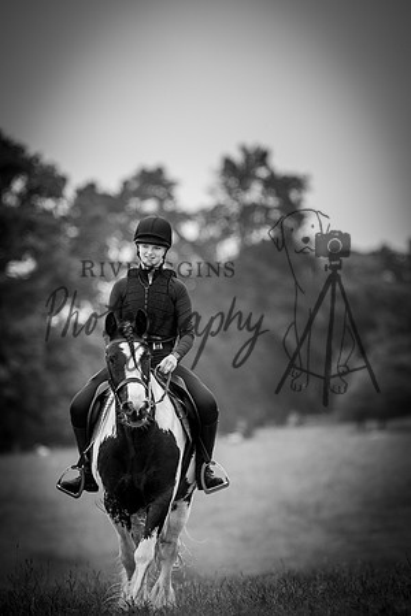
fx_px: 7706
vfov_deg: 4.6
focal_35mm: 450
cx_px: 206
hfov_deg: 3.1
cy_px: 308
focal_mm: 300
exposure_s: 1/1000
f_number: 4.5
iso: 320
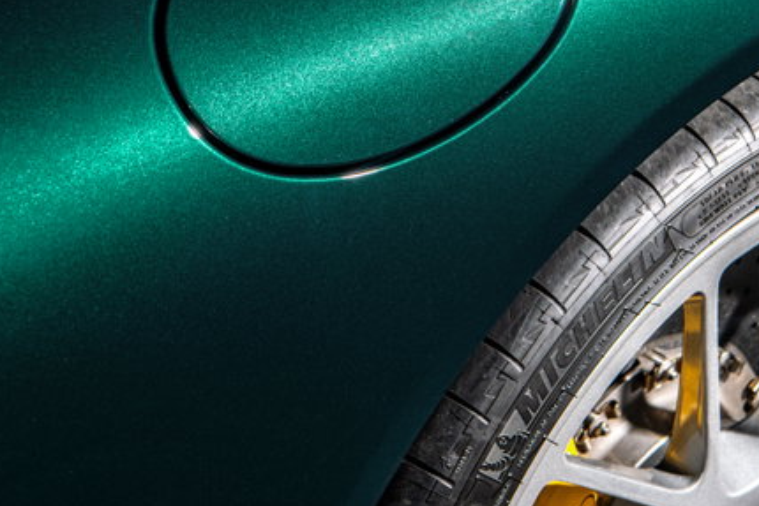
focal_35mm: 125
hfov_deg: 16.3
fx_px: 2636
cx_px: 581
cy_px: 104
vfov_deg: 10.9
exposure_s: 1/125
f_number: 10
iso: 125
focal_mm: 70
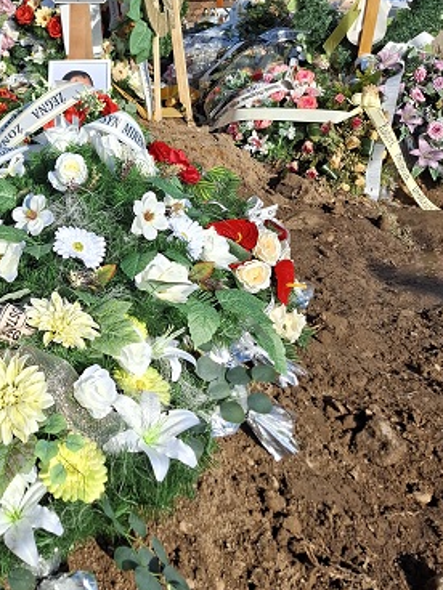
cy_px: 207
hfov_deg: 34.4
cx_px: 66
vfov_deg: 46.2
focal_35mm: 40
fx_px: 683
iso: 50
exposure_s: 1/1901
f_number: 1.8
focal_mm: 5.54
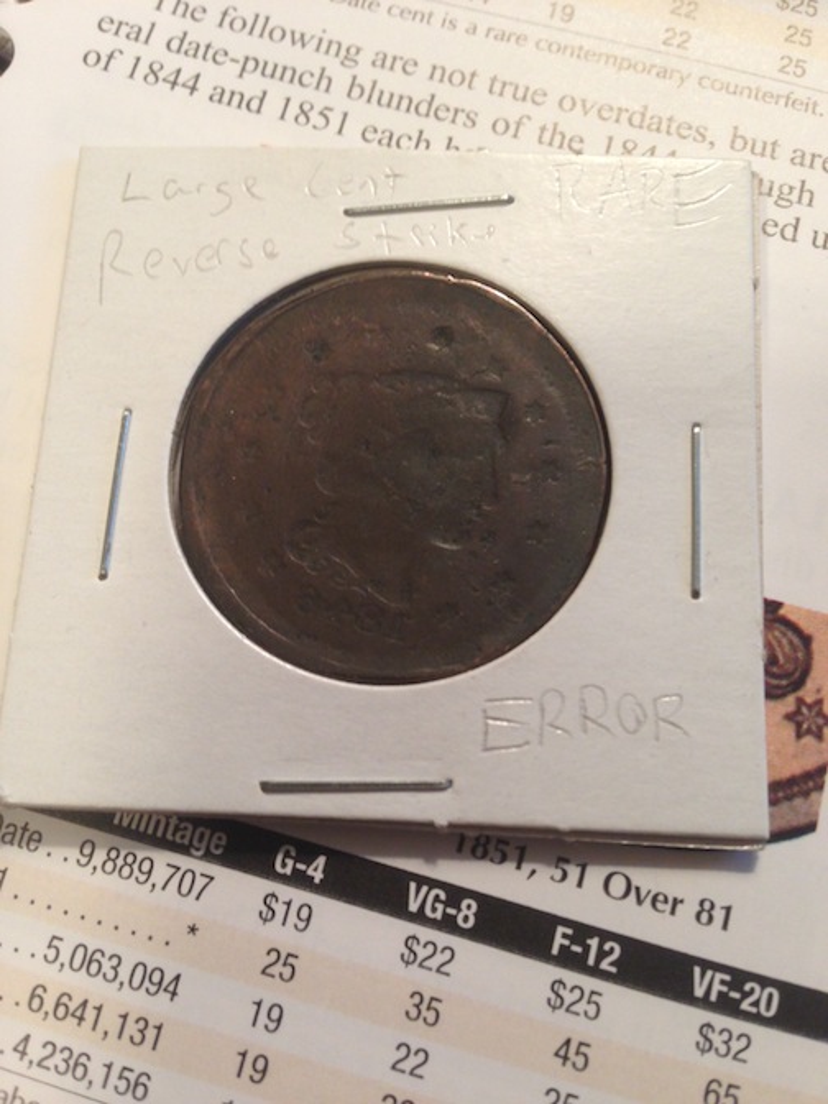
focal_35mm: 33
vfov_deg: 55.4
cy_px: 552
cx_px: 414
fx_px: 1052
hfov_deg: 42.9
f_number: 2.4
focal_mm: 4.13
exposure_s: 1/20
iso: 80
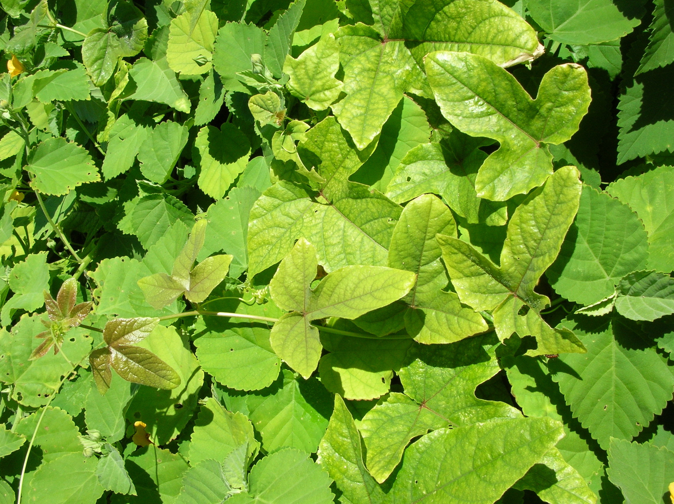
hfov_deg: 52.7
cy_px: 252
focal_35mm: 35
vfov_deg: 40.6
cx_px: 337
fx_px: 681
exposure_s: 1/260
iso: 50
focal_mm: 5.8
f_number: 5.6
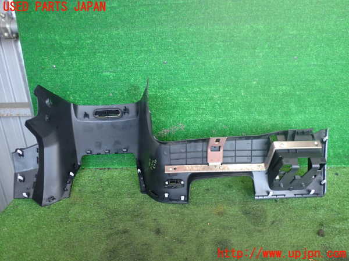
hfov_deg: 60.0
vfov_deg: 46.8
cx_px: 174
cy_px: 130
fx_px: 302
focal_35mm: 30
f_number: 2.3
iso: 200
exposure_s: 1/60
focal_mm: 5.4
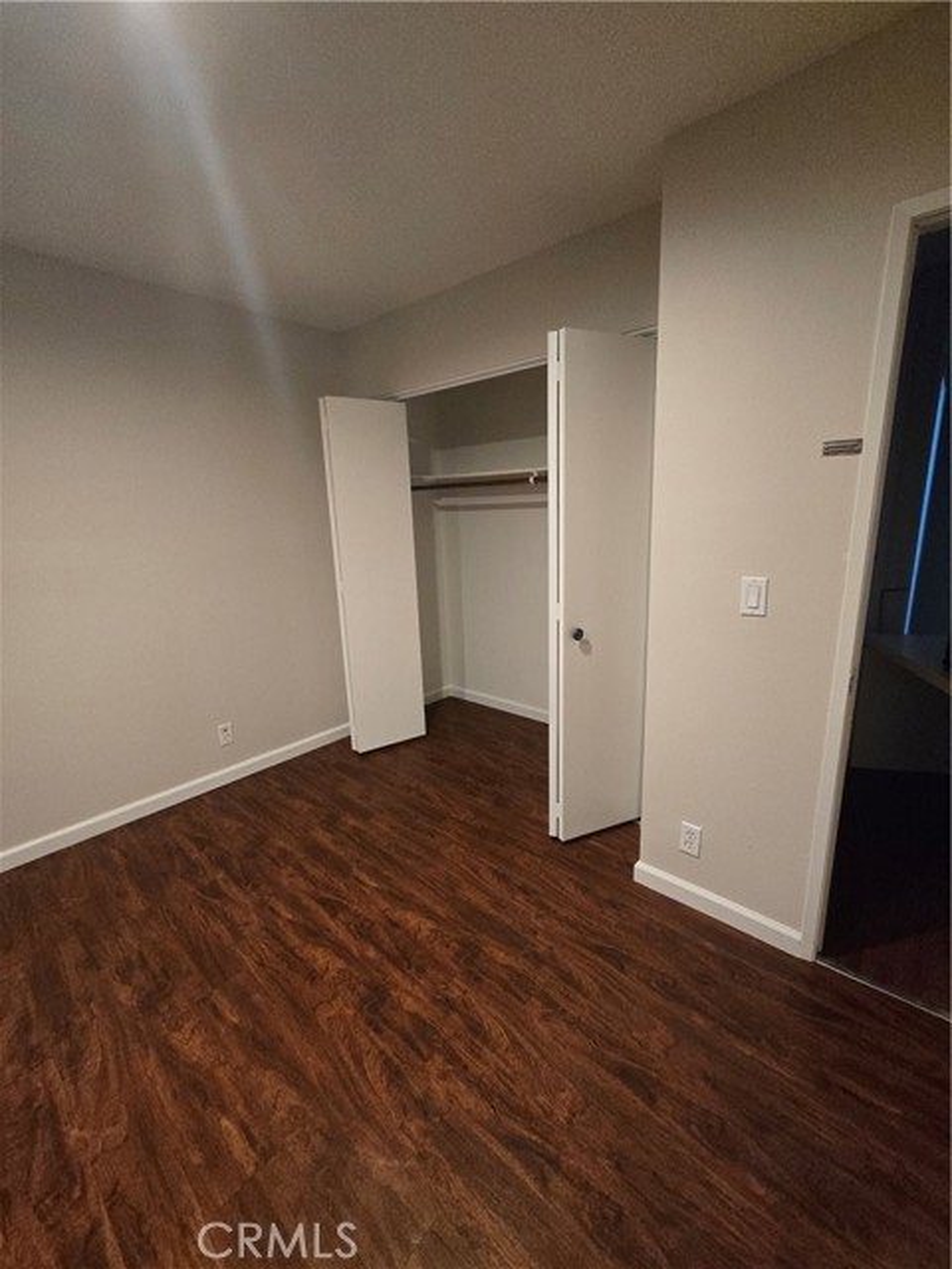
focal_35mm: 13
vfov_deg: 106.2
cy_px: 634
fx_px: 477
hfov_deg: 89.9
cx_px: 476
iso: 1000
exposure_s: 1/60
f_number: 2.2
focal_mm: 2.2
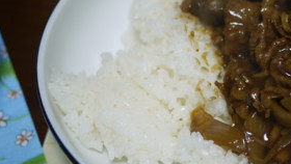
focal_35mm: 70
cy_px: 91
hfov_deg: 29.5
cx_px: 232
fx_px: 541
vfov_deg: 17.3
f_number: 1.7
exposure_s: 1/50
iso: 100
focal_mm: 20
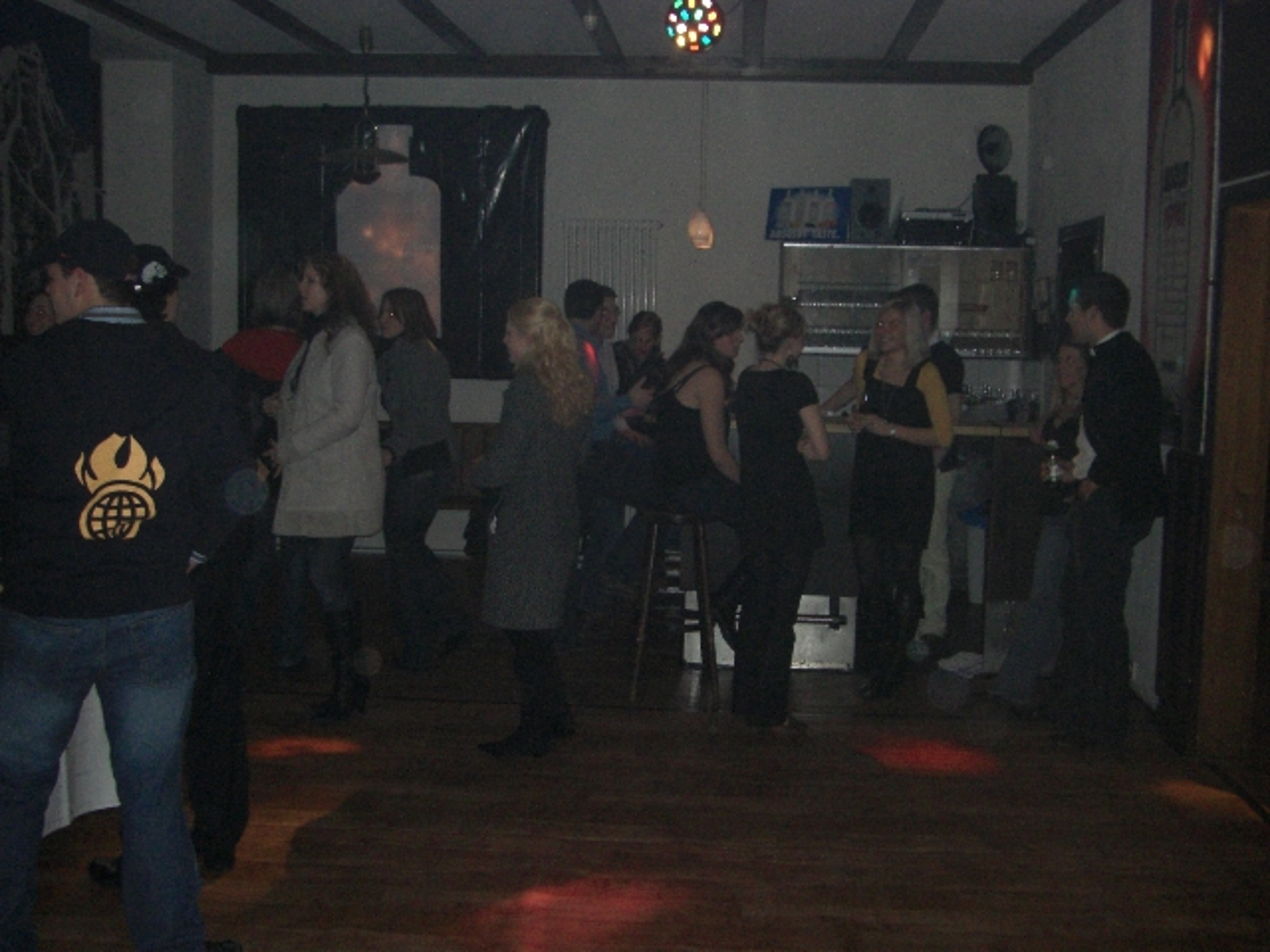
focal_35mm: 44
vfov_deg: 32.9
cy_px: 476
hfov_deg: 42.9
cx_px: 635
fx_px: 1614
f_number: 3.5
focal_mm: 7.4
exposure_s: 1/60
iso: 200
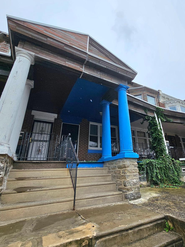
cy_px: 117
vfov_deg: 90.9
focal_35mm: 17
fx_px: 121
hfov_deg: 73.3
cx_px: 117
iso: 50
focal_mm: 2.2
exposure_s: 1/1111
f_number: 2.2
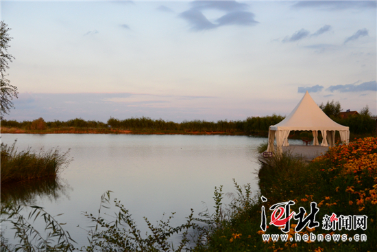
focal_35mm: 50
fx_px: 524
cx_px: 188
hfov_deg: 39.6
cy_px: 126
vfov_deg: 27.0
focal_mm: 50
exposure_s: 1/3200
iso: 3200
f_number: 5
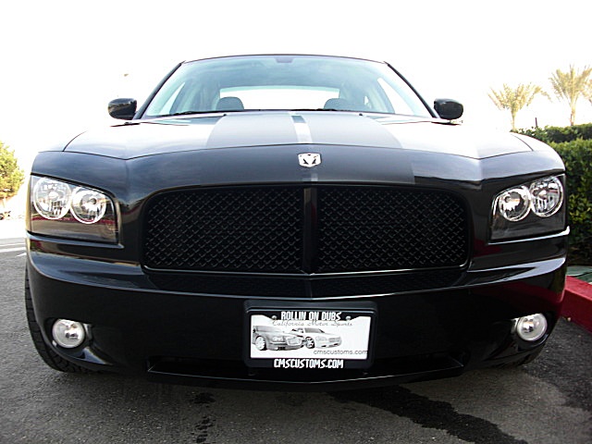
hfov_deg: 51.4
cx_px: 296
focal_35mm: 36
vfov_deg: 39.7
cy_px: 222
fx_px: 616
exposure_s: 1/160
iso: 50
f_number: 2.8
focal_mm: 6.3
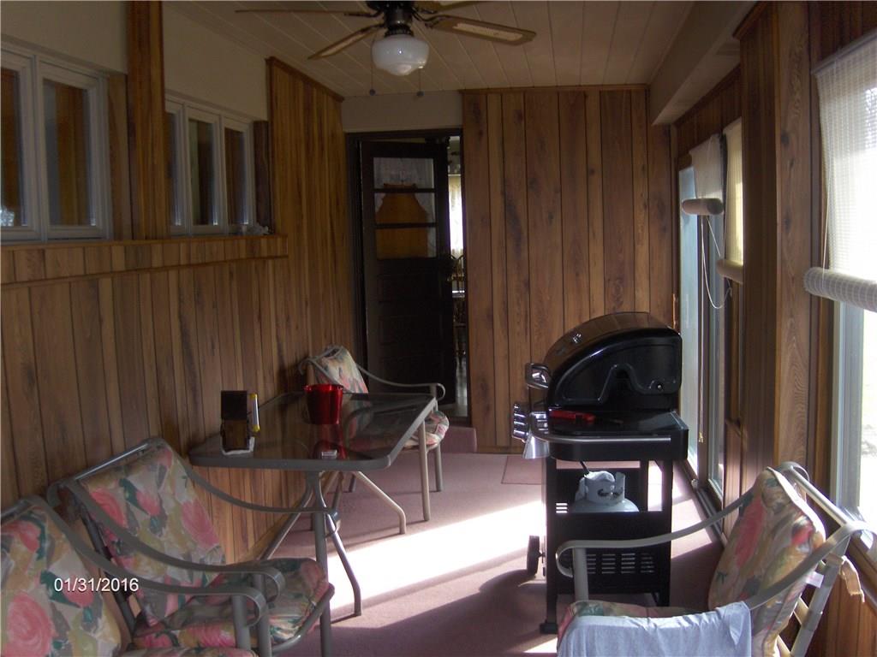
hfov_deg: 52.6
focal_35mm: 35
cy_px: 328
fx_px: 887
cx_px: 438
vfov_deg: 40.7
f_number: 2.8
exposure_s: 1/60
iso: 144
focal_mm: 7.5
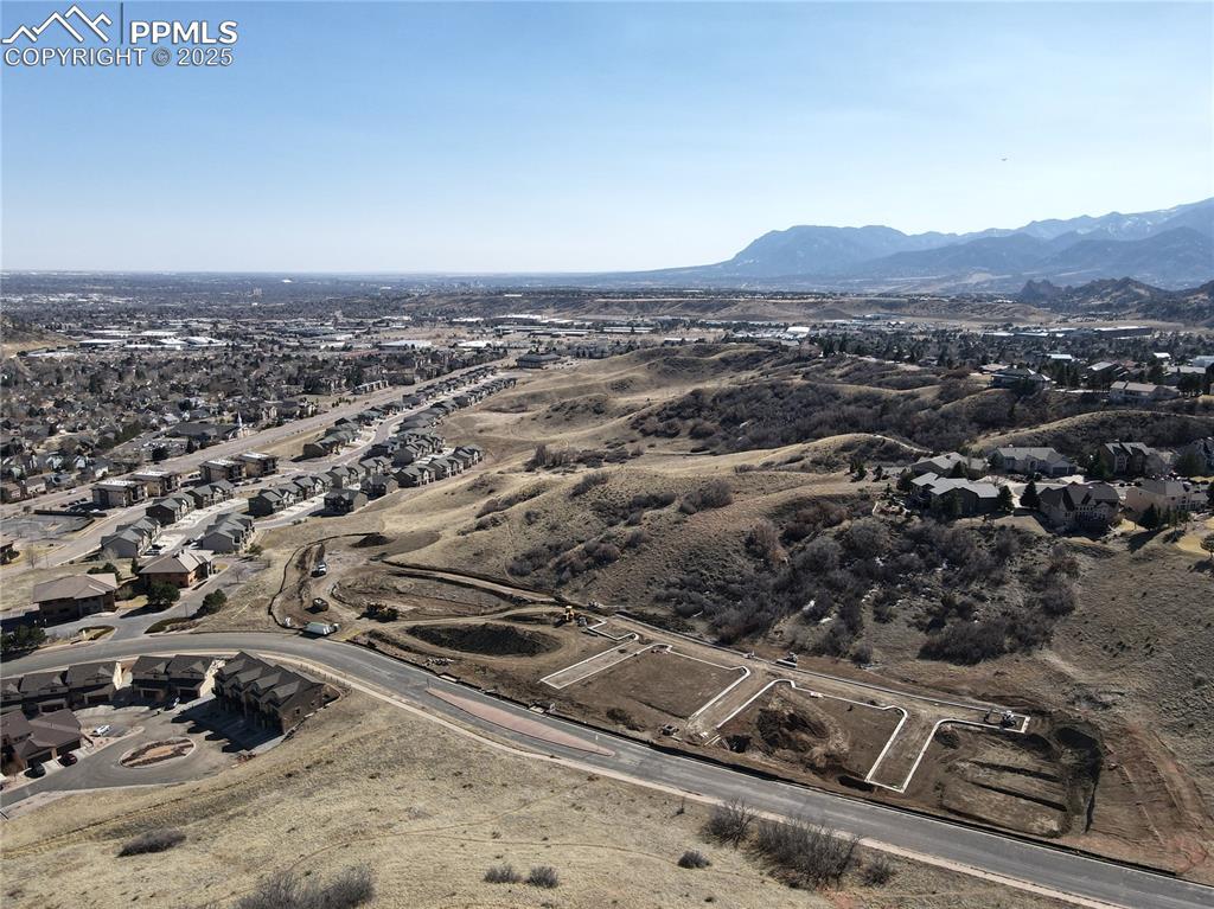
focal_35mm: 24
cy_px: 454
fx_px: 841
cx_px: 607
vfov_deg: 56.8
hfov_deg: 71.6
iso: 100
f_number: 2.8
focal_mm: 4.5
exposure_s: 1/800
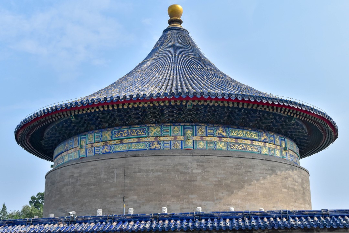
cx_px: 174
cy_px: 116
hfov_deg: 45.0
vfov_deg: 30.8
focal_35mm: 44
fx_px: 422
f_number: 6.7
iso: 400
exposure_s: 1/2000
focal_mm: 29
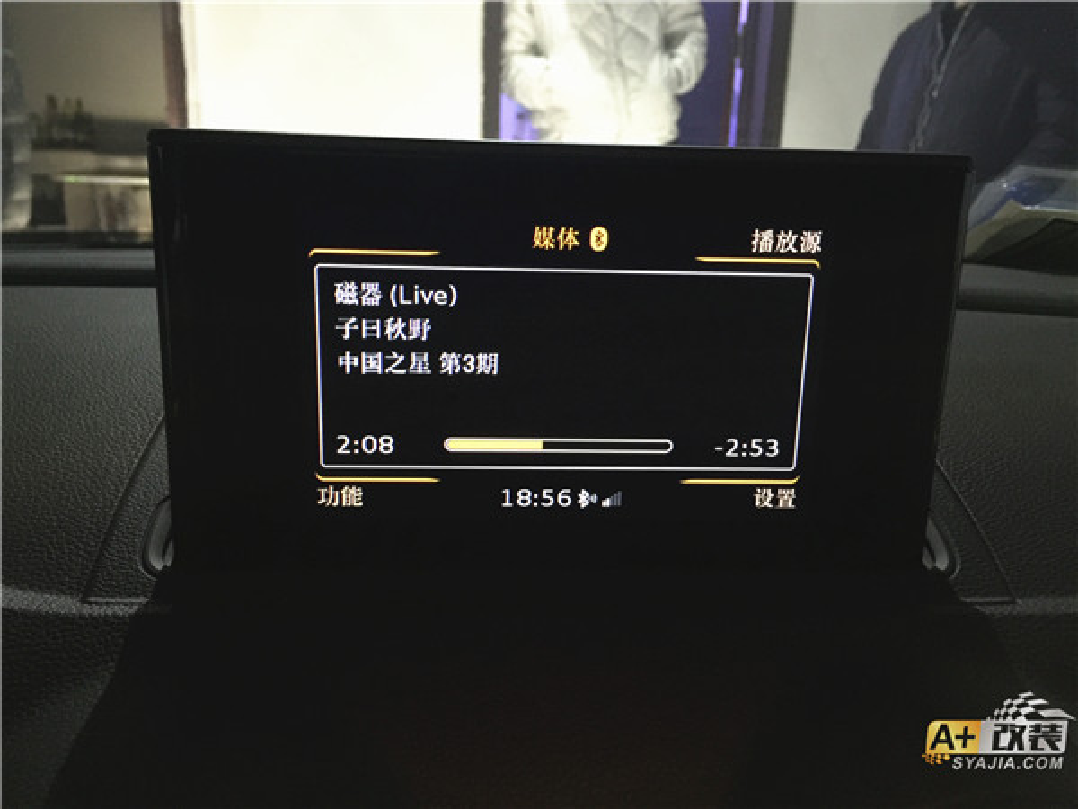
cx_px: 539
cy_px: 404
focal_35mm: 29
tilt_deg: -16.1
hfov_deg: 61.7
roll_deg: -2.1
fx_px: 903
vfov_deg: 48.2
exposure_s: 1/8
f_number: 2.2
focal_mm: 4.15
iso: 200
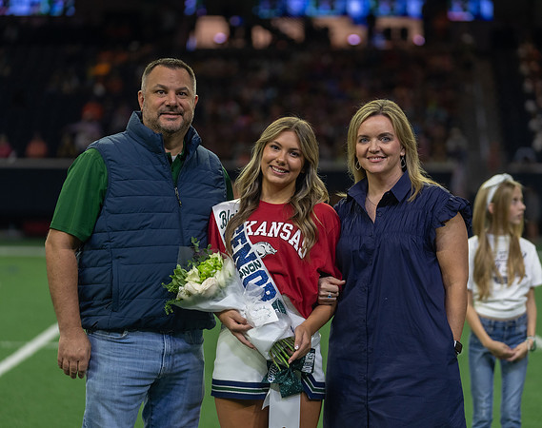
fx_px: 2133
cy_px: 214
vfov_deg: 11.5
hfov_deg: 14.5
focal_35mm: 134
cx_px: 283
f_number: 2.8
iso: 1000
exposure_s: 1/320
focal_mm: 116
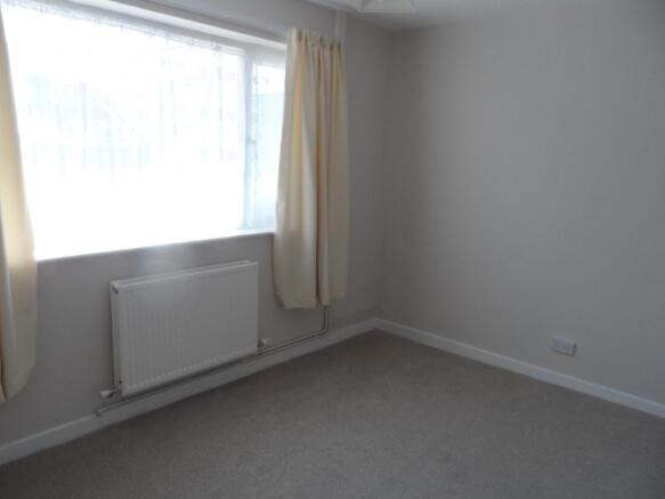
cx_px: 332
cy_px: 250
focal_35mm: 24
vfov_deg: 56.8
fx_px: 461
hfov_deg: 71.6
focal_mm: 4
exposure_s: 1/90
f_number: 3.2
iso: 80
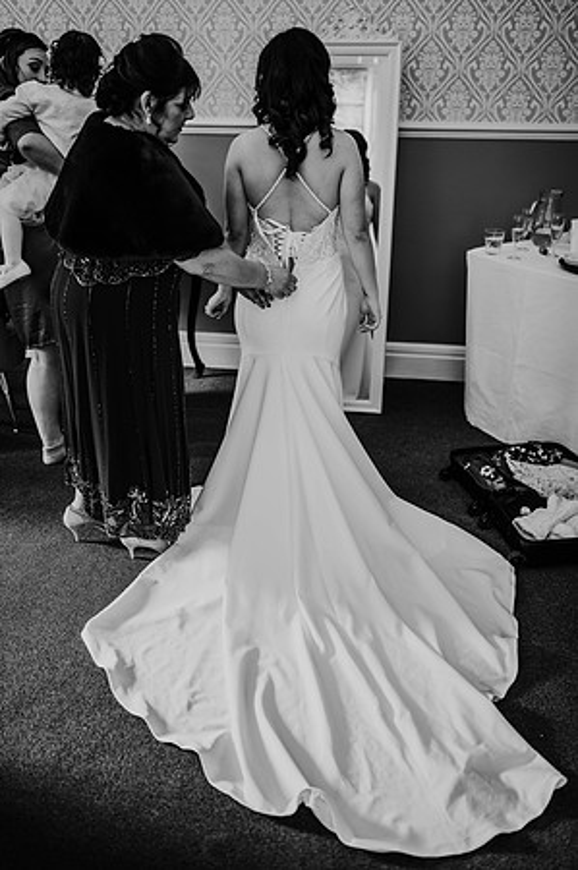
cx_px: 289
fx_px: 845
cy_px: 435
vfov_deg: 54.5
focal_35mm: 35
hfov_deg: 37.8
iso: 560
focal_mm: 35
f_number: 1.8
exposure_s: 1/160
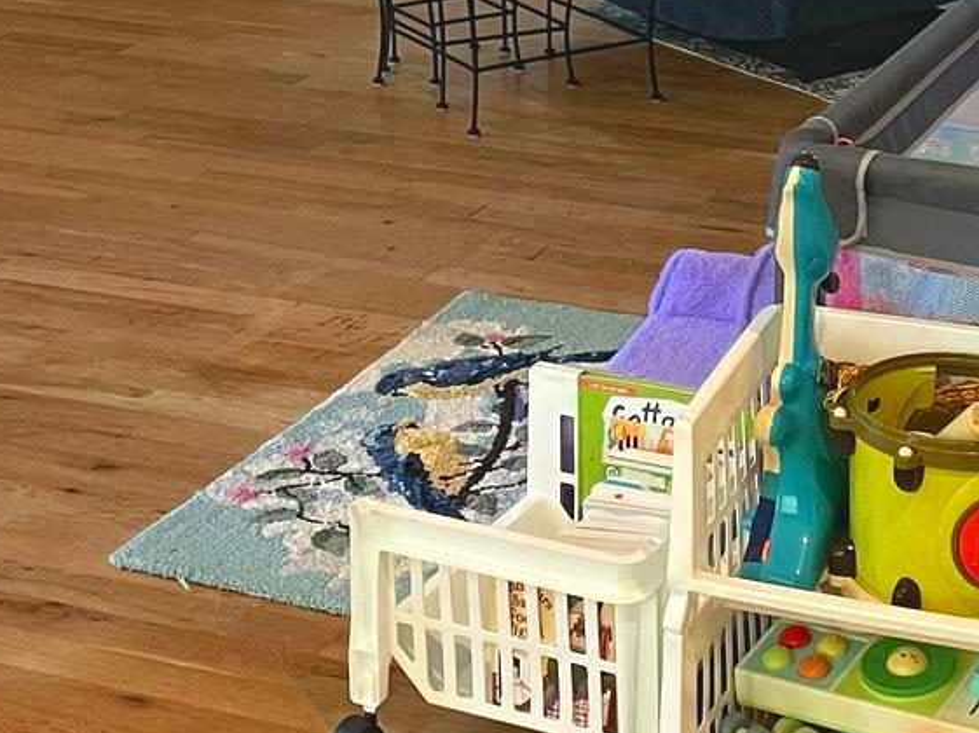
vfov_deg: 15.0
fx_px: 2685
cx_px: 618
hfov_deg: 20.6
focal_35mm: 95
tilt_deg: -10.7
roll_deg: +0.3
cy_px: -161
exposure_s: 1/60
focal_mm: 4.2
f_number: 1.6
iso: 250
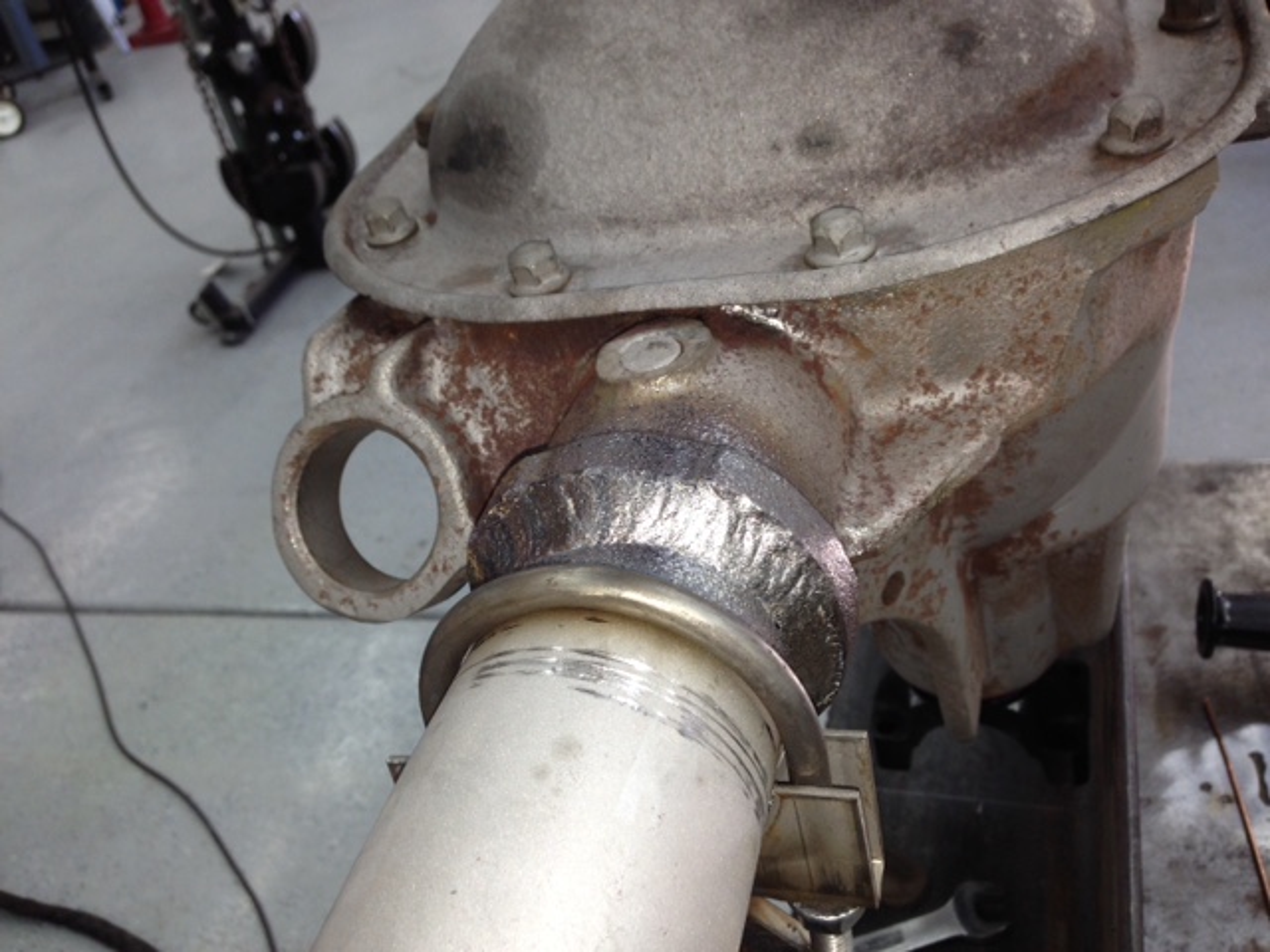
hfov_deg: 55.4
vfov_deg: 42.9
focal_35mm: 33
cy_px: 476
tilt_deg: -36.7
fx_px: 1211
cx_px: 635
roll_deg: +13.6
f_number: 2.4
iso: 50
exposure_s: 1/44
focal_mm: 4.12
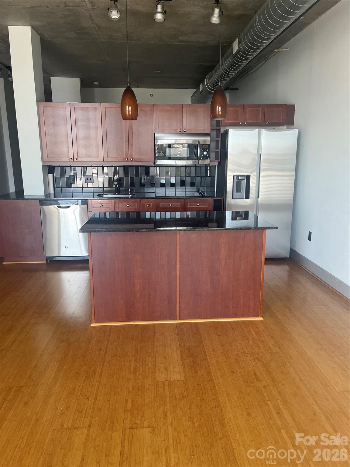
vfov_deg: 67.3
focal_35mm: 26
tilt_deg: -12.5
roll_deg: +0.2
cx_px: 175
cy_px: 234
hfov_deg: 53.1
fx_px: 351
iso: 100
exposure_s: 1/121
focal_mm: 5.1
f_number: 1.6
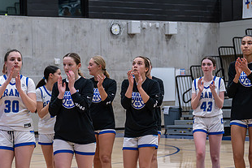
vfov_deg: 10.8
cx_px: 74
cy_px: 120
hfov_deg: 16.1
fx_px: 889
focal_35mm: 127
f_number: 3.5
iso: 4000
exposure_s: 1/500
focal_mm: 46
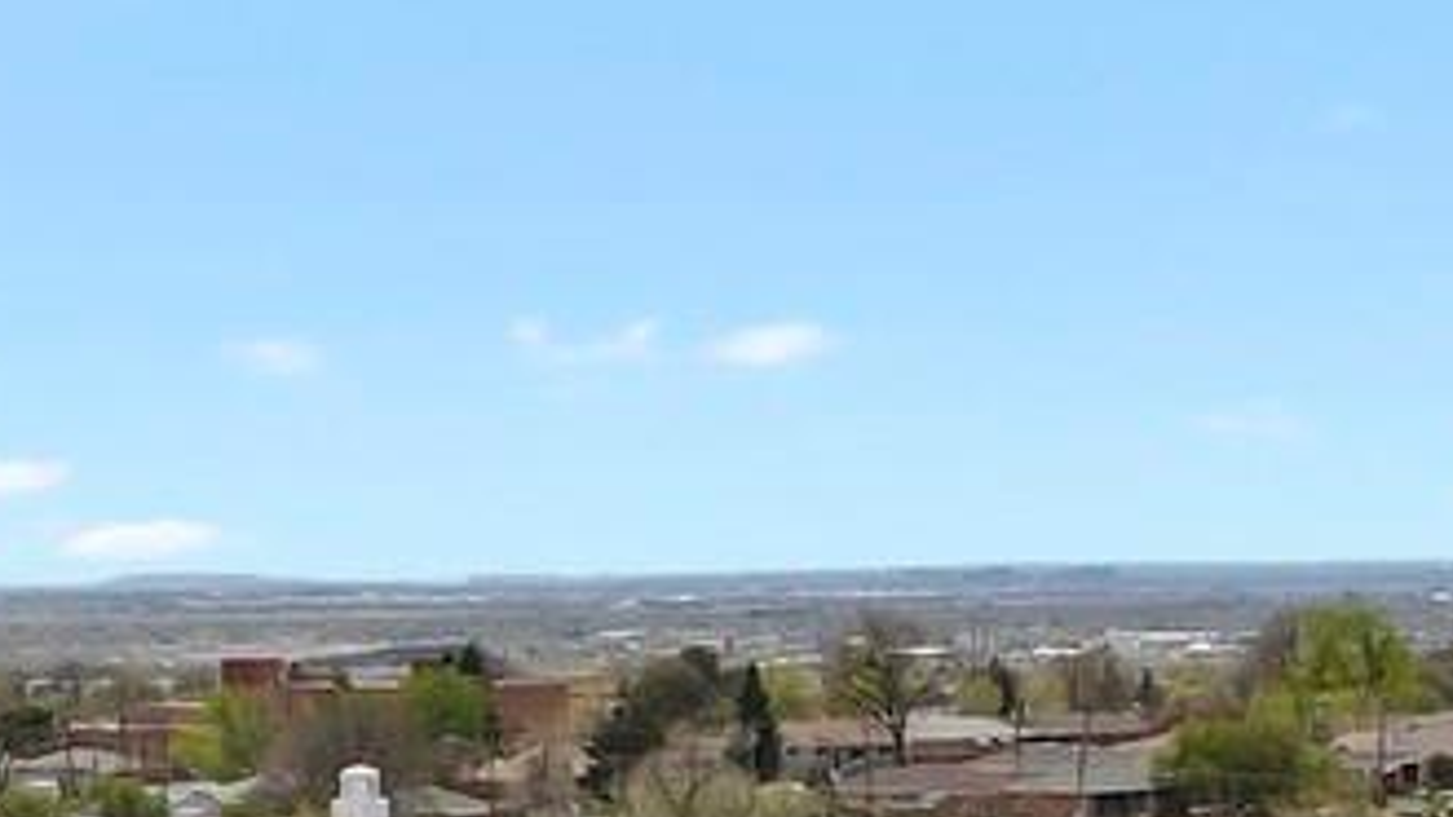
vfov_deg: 9.0
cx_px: 645
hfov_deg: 16.9
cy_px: 1652
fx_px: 4893
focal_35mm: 127
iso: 100
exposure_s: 1/640
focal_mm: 4.5
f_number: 2.8
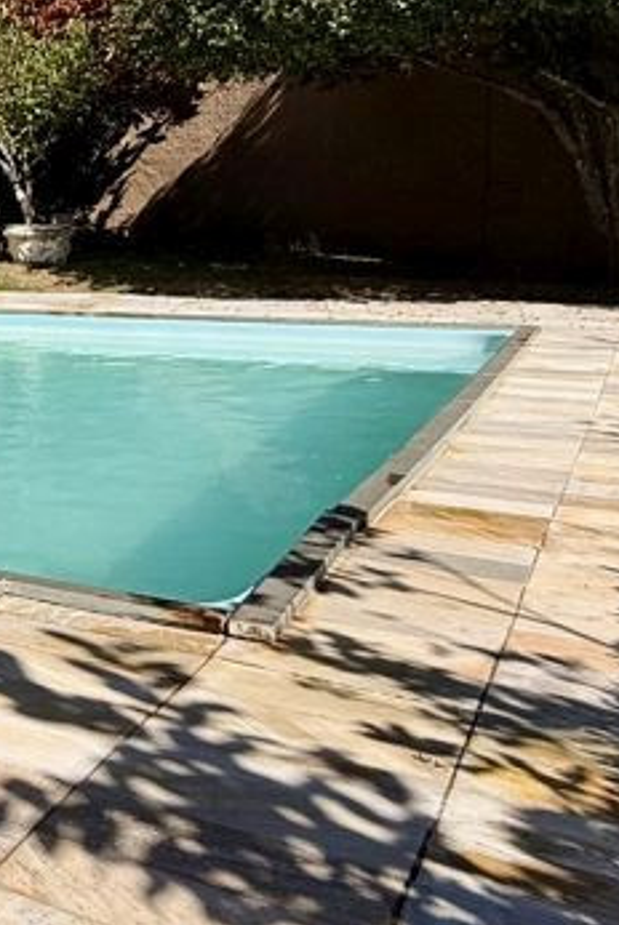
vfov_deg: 38.7
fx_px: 1261
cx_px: -567
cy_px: 177
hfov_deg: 19.0
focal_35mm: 49
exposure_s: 1/3663
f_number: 2.2
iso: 50
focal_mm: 2.22
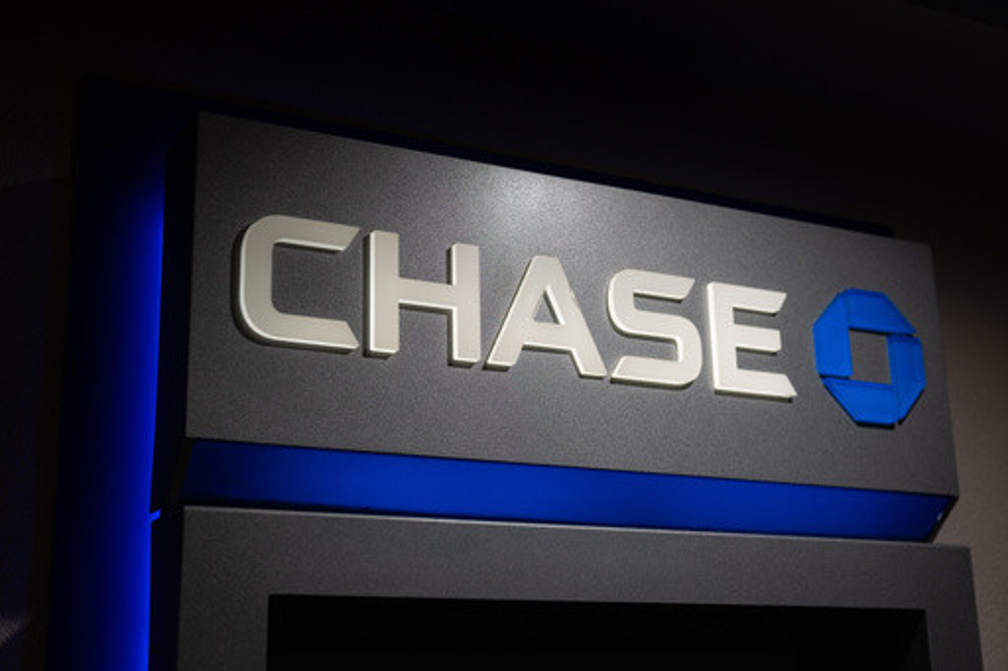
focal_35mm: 50
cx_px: 504
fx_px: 1399
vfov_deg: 27.0
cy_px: 336
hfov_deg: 39.6
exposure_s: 1/640
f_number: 2.2
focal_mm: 50
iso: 400
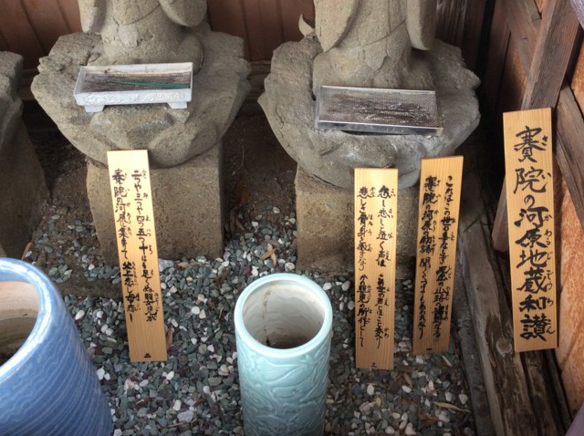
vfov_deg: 35.7
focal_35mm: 40
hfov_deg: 46.9
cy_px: 173
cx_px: 298
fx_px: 674
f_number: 2.4
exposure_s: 1/120
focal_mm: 3.3
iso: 50
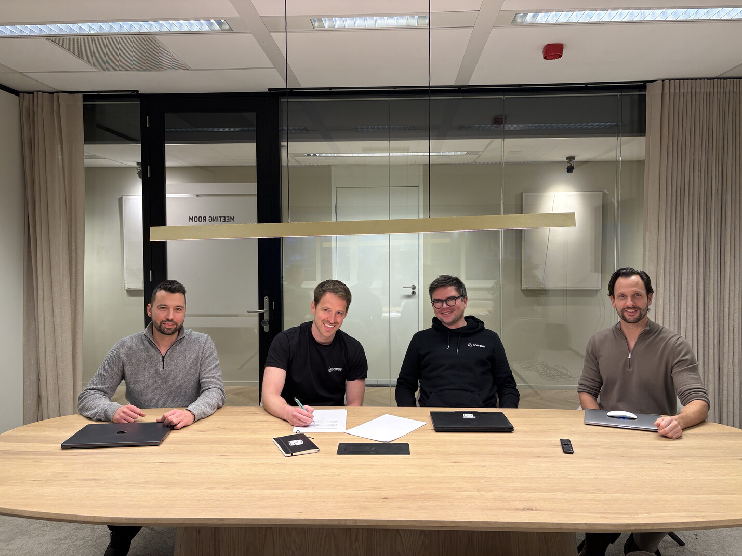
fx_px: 557
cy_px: 278
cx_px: 371
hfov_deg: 67.3
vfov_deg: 53.1
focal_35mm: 26
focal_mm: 5.96
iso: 64
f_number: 1.6
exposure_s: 1/50
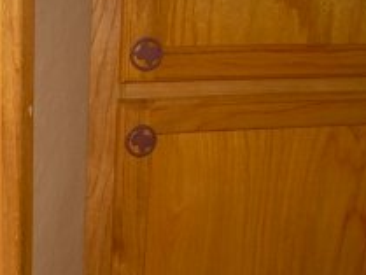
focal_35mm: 91
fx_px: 963
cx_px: 16
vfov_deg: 16.0
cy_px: 272
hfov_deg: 20.9
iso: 50
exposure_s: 1/60
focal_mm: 6.3
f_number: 2.8
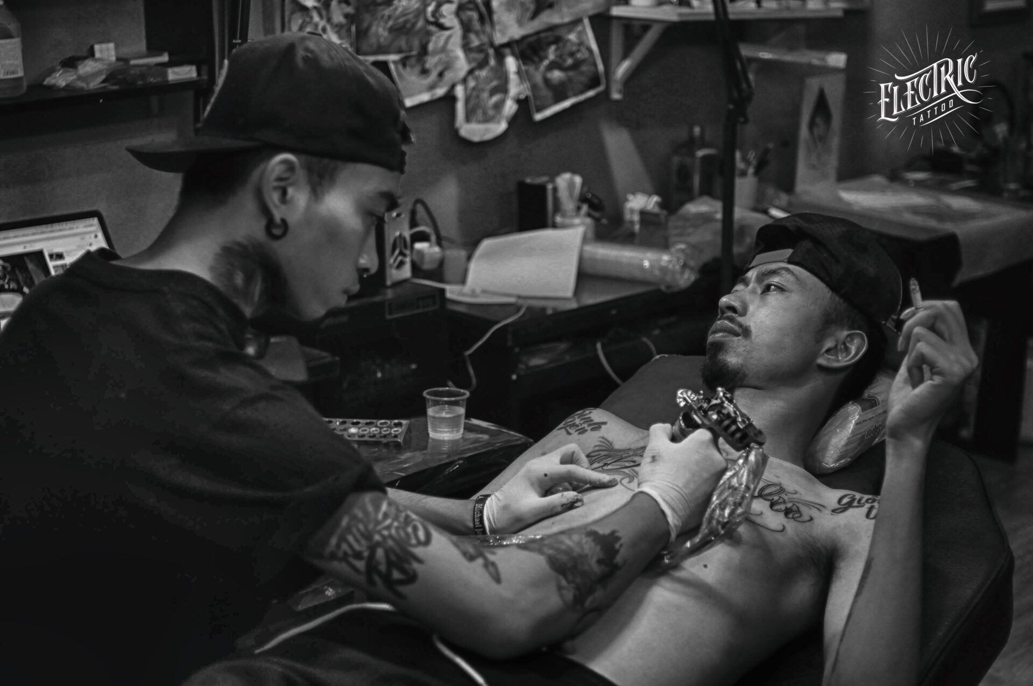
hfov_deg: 37.9
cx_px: 516
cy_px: 343
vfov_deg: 25.7
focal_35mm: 52
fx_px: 1505
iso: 1000
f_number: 2
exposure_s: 1/200
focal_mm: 35
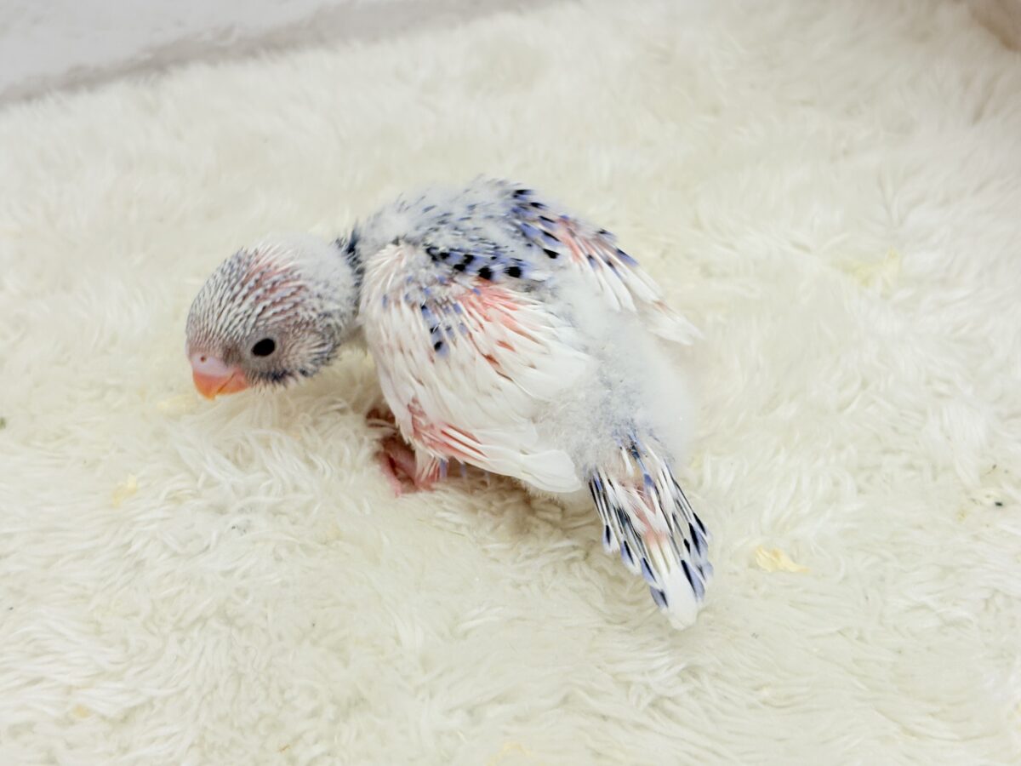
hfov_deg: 36.8
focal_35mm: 52
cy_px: 383
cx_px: 510
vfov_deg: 28.0
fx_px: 1534
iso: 50
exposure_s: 1/100
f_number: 1.6
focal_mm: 5.96
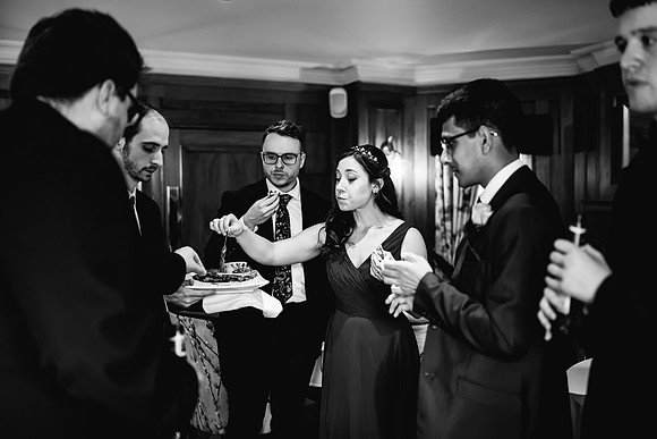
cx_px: 328
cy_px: 220
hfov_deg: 53.4
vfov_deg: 37.1
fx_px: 653
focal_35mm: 36
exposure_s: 1/250
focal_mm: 35
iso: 1000
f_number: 1.6
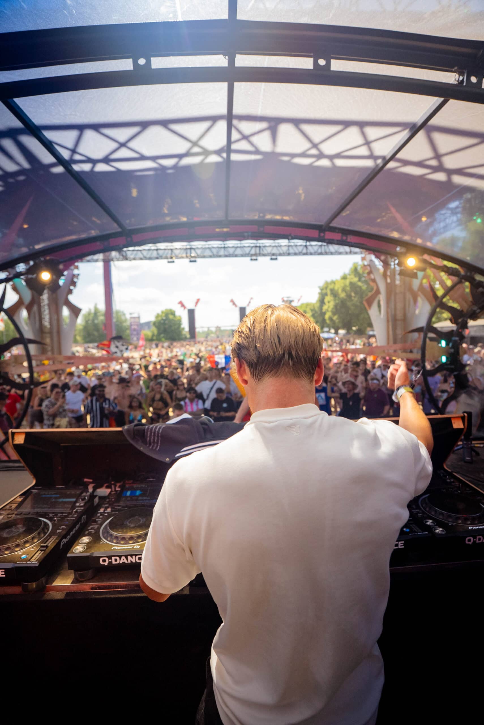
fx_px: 322
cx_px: 242
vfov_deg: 96.7
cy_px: 362
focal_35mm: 16
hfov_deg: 73.8
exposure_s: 1/320
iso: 1600
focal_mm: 16
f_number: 2.8
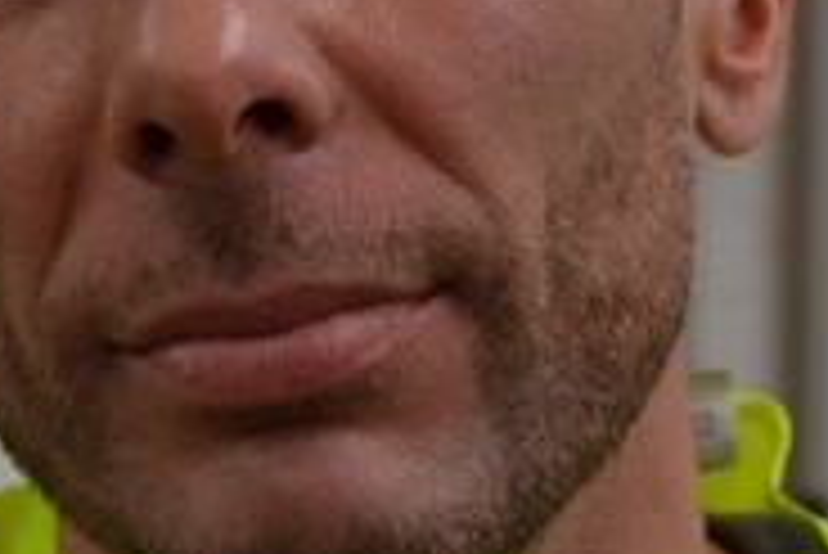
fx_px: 4717
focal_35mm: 205
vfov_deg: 6.7
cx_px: 256
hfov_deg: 10.0
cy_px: 117
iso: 720
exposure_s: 1/60
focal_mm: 35
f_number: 4.5
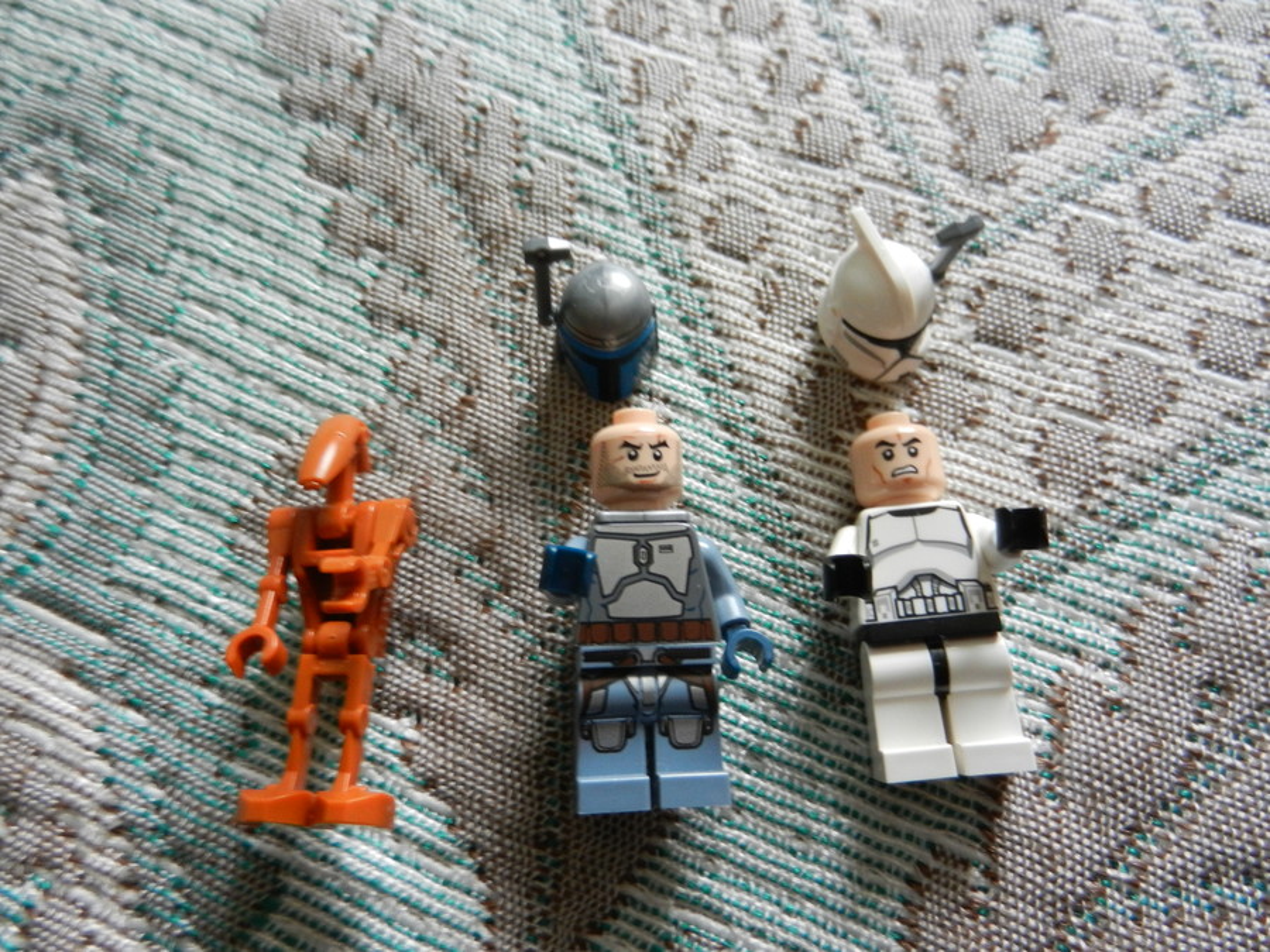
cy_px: 476
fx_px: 917
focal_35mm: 25
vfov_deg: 54.9
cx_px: 635
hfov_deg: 69.4
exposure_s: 1/6
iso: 400
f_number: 3.5
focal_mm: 4.5
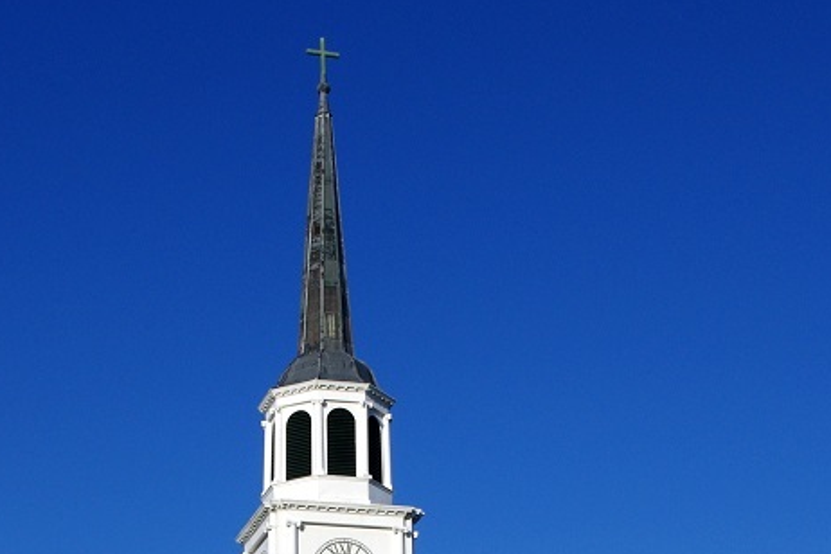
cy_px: 562
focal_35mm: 78
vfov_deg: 17.1
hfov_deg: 25.9
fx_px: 1800
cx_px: 329
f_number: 14
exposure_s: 1/250
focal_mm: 24.38
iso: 200
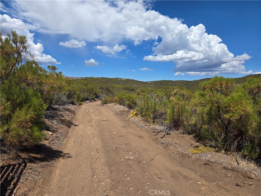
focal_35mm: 23
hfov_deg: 73.9
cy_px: 98
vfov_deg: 58.9
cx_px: 130
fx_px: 173
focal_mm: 5.4
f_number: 1.8
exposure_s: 1/2921
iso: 25
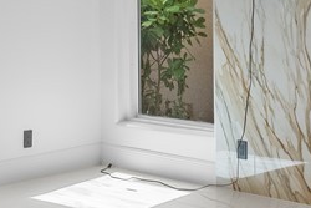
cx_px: 141
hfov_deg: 21.4
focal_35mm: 95
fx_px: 821
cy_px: -4
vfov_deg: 14.2
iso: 640
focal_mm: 14
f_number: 8
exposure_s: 1/30
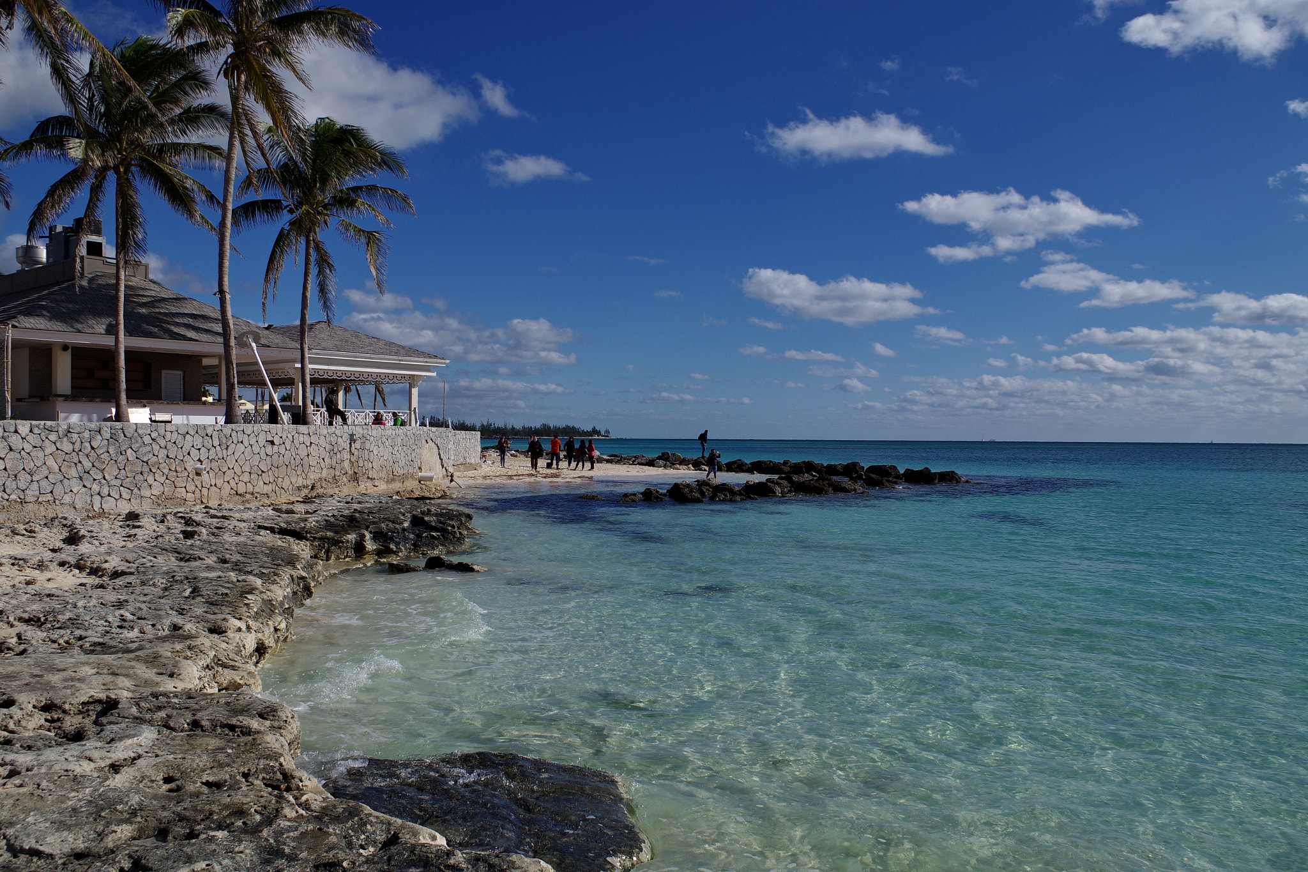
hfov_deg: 67.4
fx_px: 981
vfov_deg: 47.9
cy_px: 436
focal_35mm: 27
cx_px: 654
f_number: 11
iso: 100
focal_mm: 18
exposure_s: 1/400
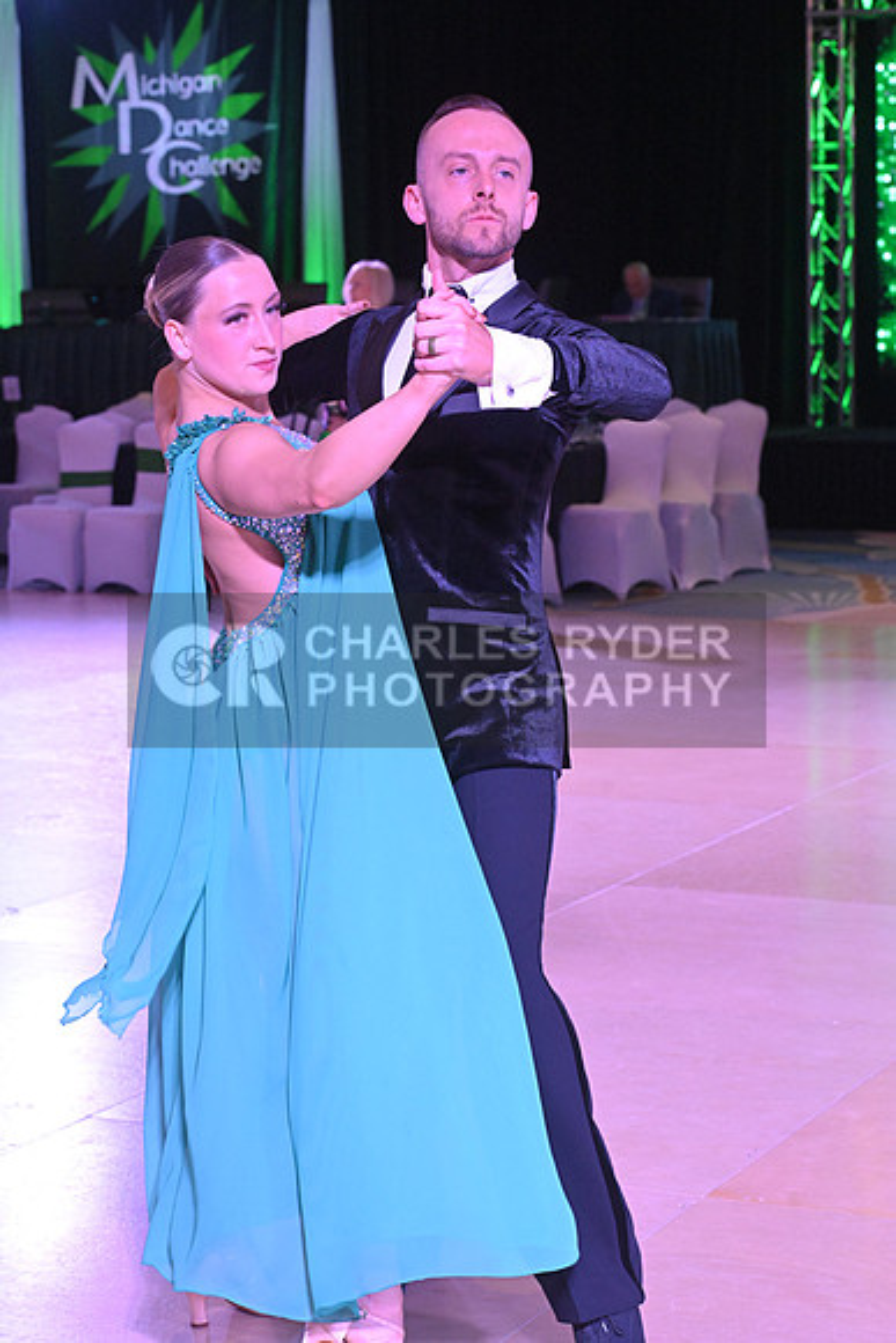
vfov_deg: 26.0
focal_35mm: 78
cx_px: 448
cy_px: 672
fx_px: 2910
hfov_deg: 17.5
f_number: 8
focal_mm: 78
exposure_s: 1/320
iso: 5000
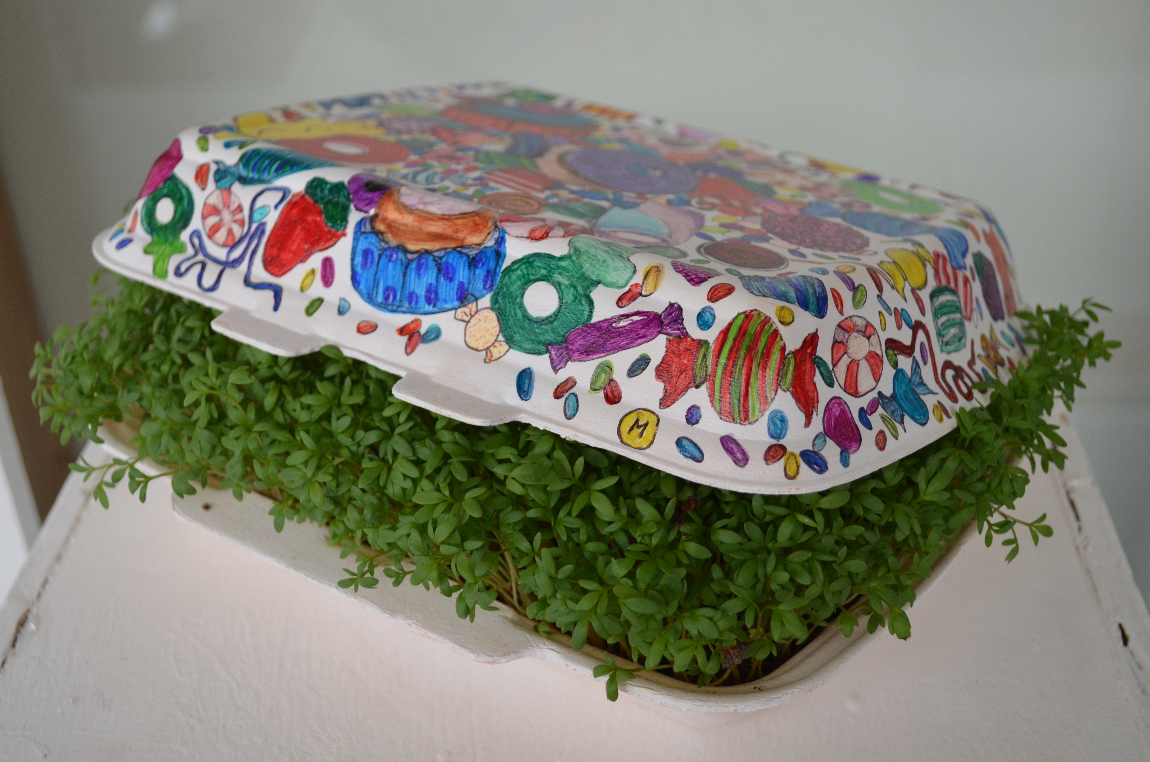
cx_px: 557
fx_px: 1483
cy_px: 401
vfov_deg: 28.8
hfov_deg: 42.4
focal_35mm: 47
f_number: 4.5
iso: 800
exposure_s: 1/60
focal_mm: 29
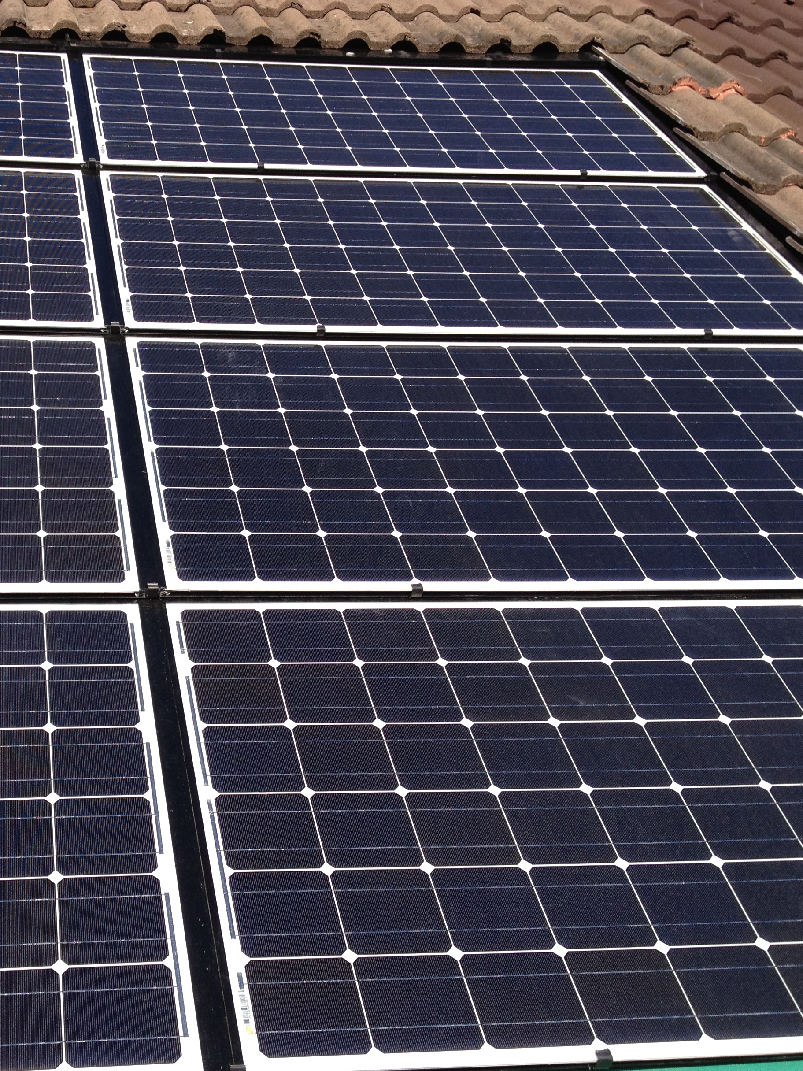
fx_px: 1454
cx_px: 139
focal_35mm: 47
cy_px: 539
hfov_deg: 30.0
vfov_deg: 40.4
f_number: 2.4
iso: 64
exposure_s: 1/1577
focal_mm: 4.28
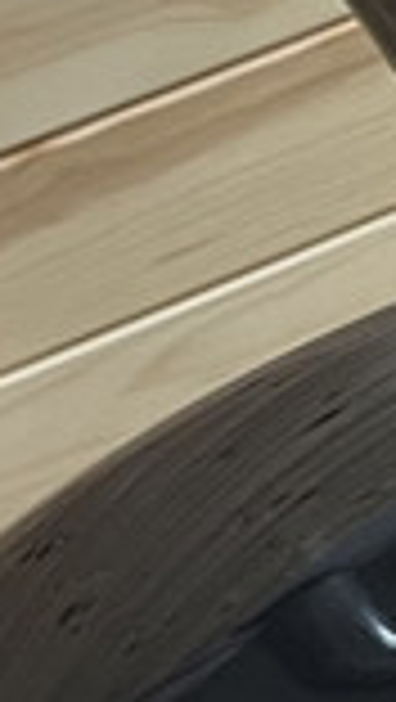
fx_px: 3614
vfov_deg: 10.6
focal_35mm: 194
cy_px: -400
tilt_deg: -31.2
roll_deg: +3.3
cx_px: 1384
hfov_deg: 5.7
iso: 200
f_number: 1.6
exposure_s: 1/60
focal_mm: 5.1
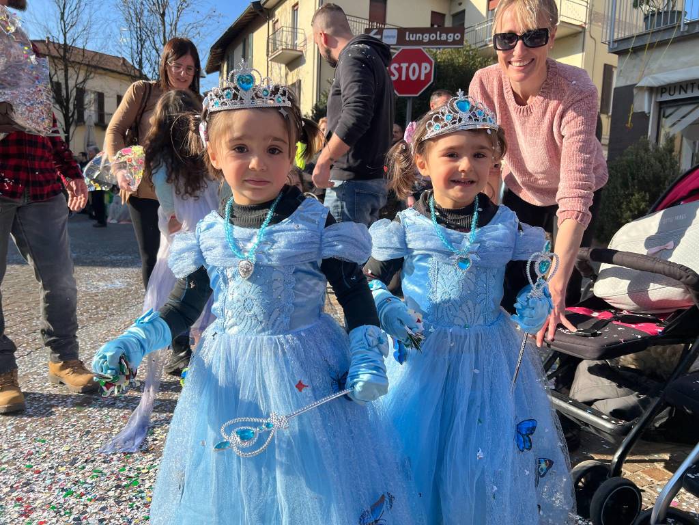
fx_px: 525
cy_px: 262
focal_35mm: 26
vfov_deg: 53.1
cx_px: 350
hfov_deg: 67.3
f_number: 1.5
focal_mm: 5.7
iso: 50
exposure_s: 1/2353
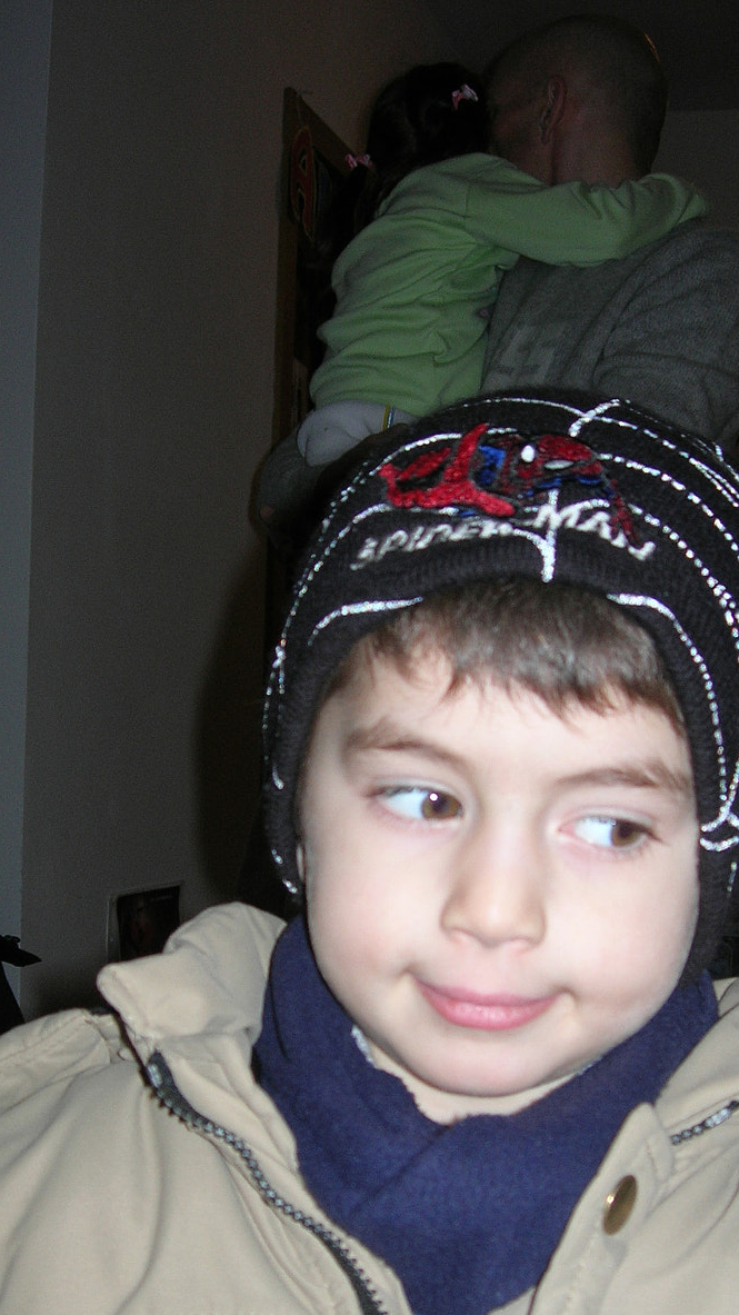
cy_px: 880
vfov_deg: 36.8
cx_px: 395
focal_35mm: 56
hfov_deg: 21.4
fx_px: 1952
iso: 64
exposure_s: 1/60.1
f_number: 2.8
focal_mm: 7.8
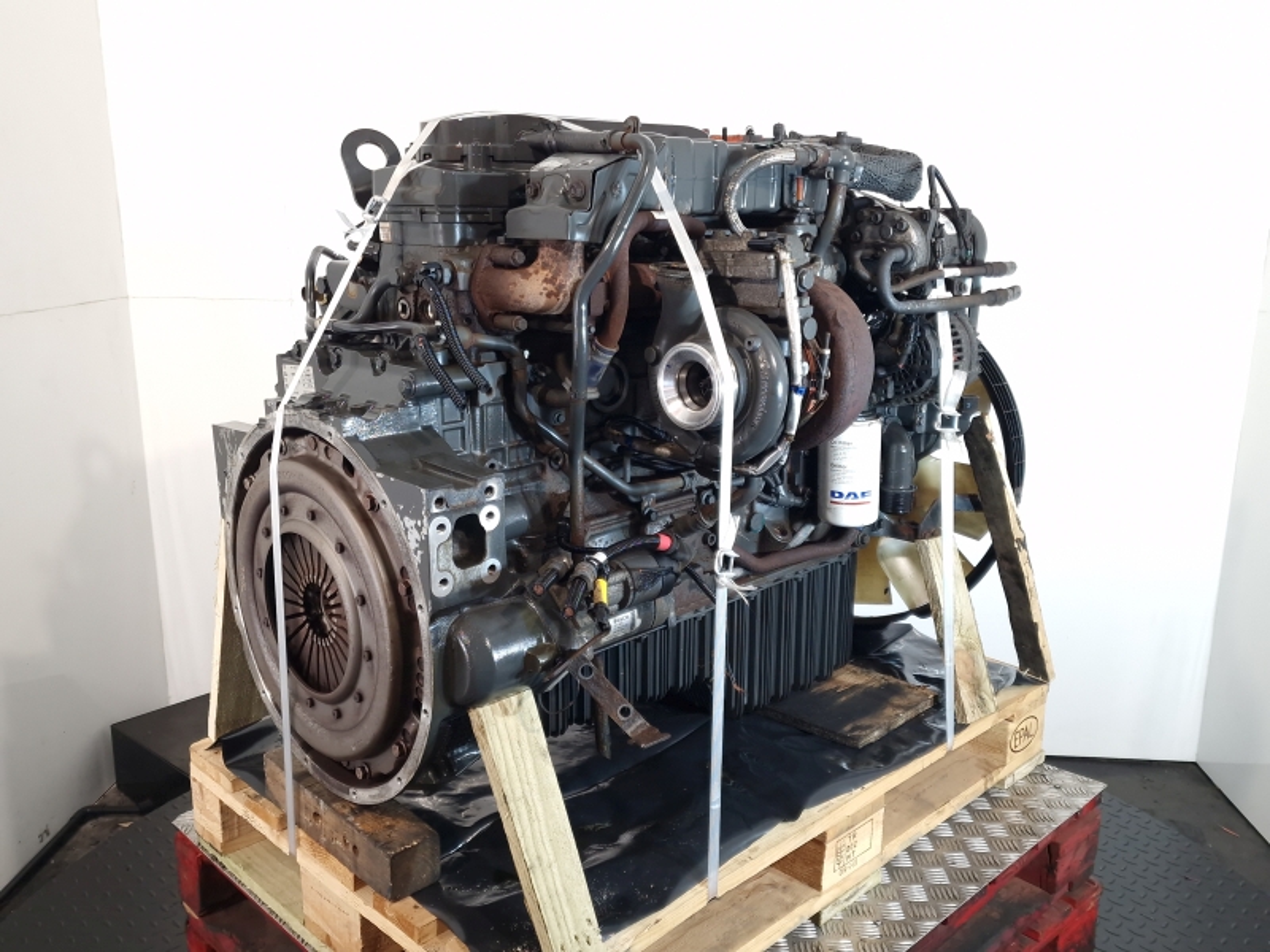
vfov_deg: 58.9
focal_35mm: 23
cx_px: 635
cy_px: 476
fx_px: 844
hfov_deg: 73.9
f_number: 1.8
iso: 100
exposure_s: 1/50
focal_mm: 6.4
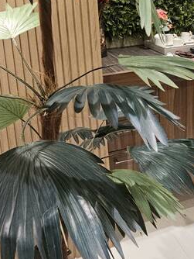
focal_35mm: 42
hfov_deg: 34.2
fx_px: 313
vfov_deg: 43.2
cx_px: 122
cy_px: 61
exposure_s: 1/40
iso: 320
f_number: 2.2
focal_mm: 2.2
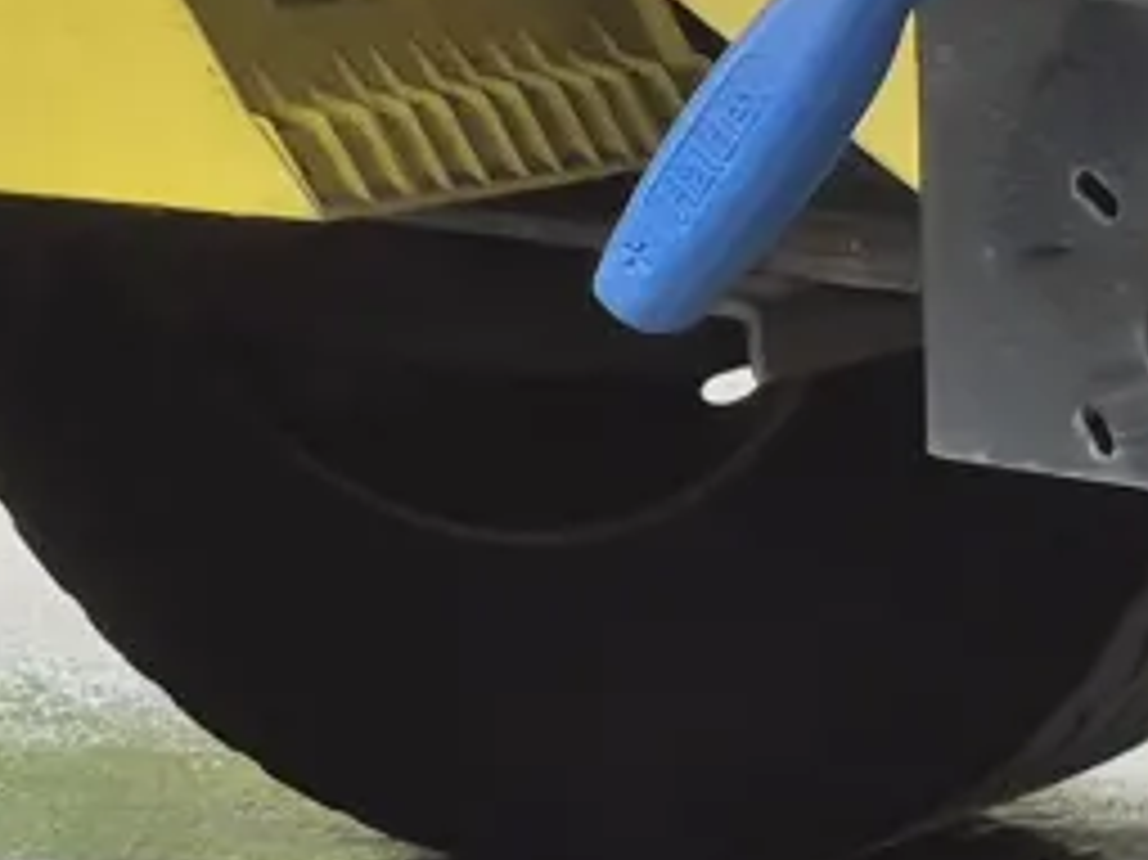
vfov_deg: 8.2
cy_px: 1630
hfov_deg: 10.5
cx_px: 2260
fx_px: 5735
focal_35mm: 173
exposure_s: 1/180
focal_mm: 5.4
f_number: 1.8
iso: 64
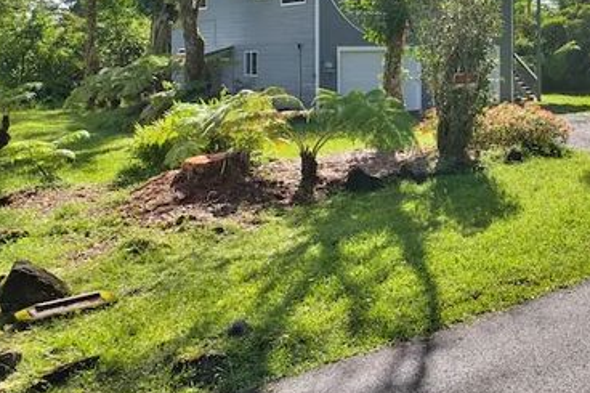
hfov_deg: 36.9
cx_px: 704
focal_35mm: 41
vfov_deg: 31.3
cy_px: 38
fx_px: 666
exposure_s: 1/640
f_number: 4
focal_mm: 14.6
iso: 50
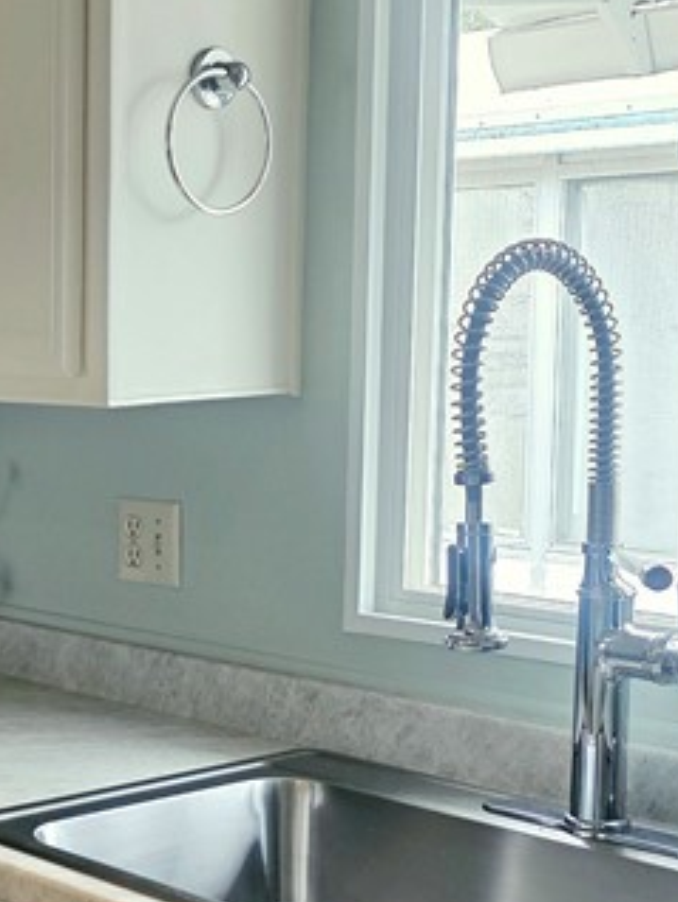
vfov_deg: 26.2
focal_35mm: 74
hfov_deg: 18.6
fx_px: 1930
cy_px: 581
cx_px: -190
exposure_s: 1/120
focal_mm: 6.3
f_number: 1.7
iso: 100
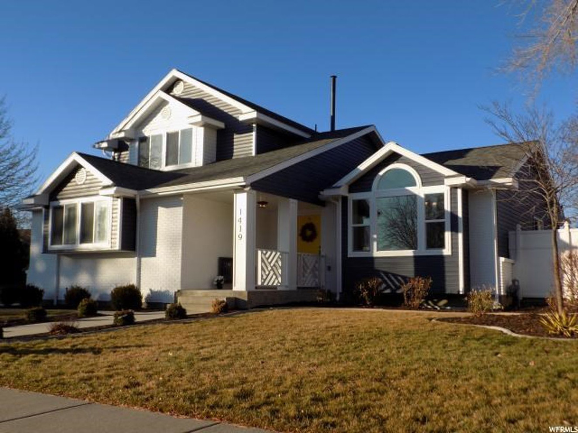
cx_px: 289
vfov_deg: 41.8
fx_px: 568
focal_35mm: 34
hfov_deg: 54.0
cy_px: 216
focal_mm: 6.1
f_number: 3.4
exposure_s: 1/800
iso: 80
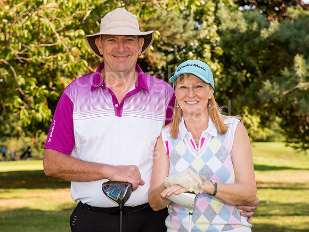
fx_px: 694
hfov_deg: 25.1
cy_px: 113
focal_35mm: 78
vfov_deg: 19.0
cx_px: 144
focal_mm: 70
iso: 160
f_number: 5.6
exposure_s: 1/250
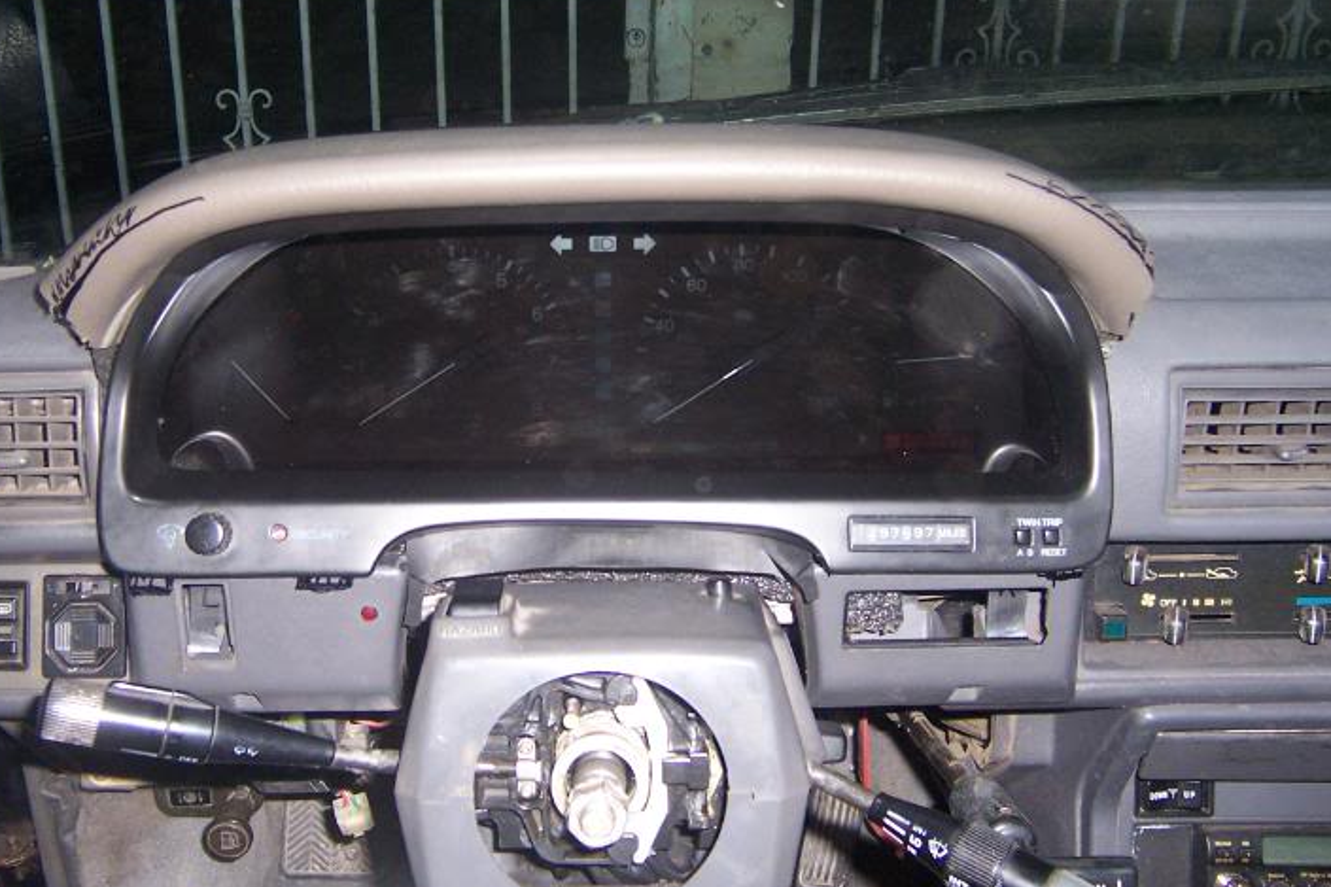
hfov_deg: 49.4
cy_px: 365
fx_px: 1441
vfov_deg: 34.1
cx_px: 580
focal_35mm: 39
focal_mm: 5.5
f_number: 2.8
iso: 140
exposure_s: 1/60
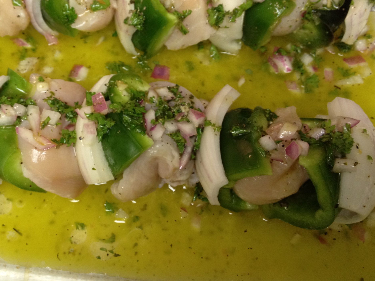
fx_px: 520
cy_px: 99
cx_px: 127
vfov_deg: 30.1
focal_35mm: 48
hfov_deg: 39.2
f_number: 2.4
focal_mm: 4.28
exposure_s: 1/20
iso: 160
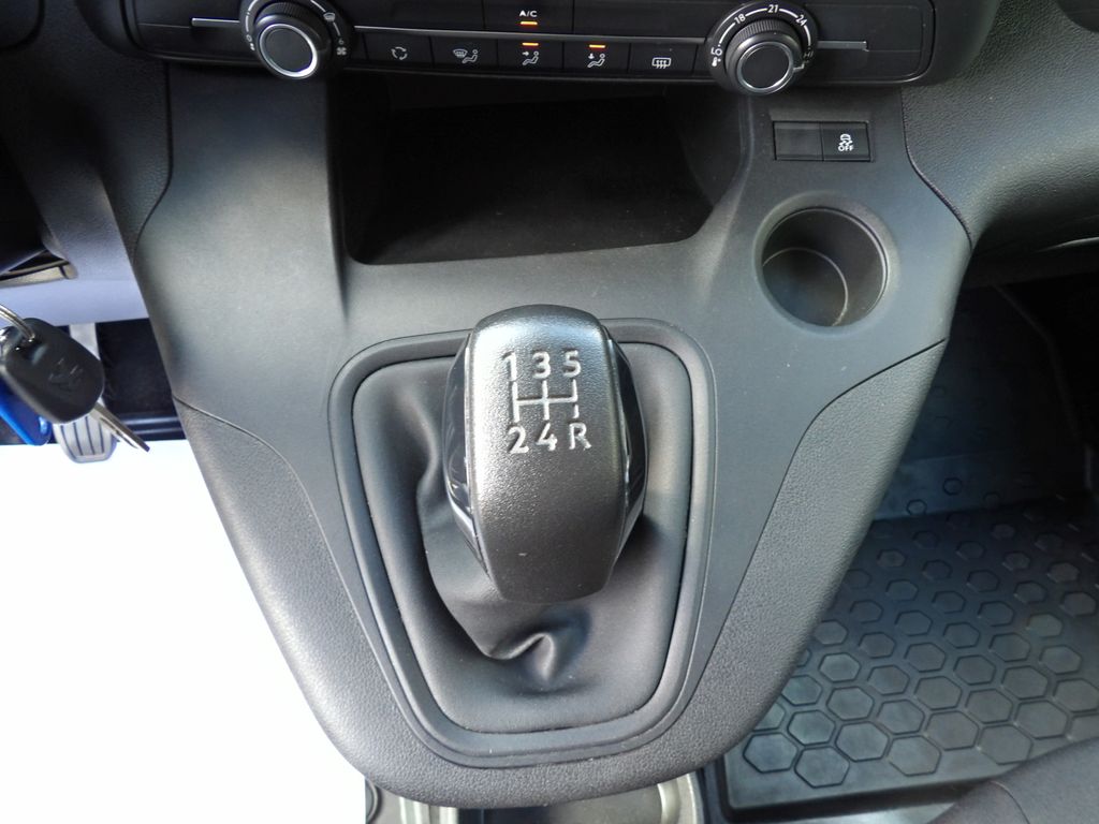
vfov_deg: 56.8
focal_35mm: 24
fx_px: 762
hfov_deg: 71.6
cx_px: 550
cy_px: 412
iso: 200
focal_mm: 4.3
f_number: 3.2
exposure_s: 1/11
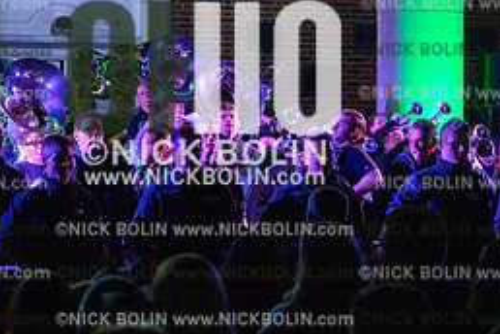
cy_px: 94
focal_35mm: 128
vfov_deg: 10.7
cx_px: 203
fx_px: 1778
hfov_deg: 16.0
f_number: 4
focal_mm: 57
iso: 12800
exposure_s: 1/500
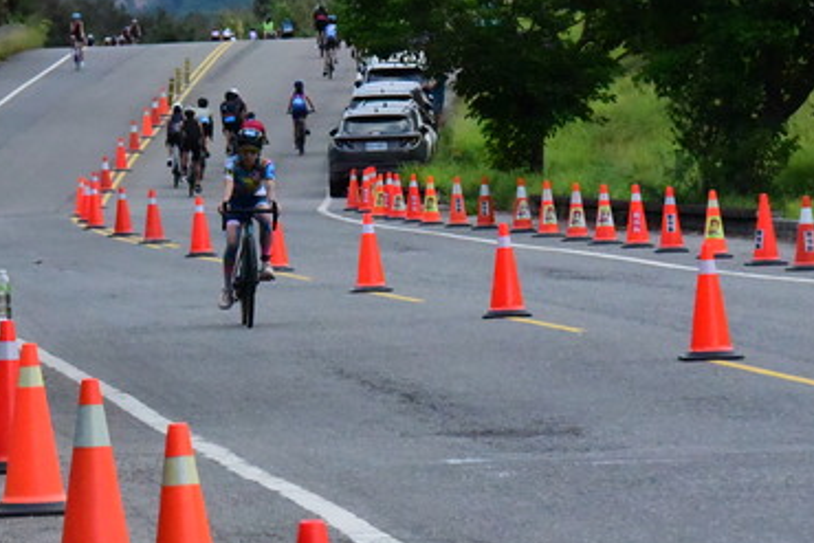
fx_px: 6921
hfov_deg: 6.7
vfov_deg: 4.5
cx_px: 249
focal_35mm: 306
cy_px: 195
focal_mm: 145
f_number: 11
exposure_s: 1/4000
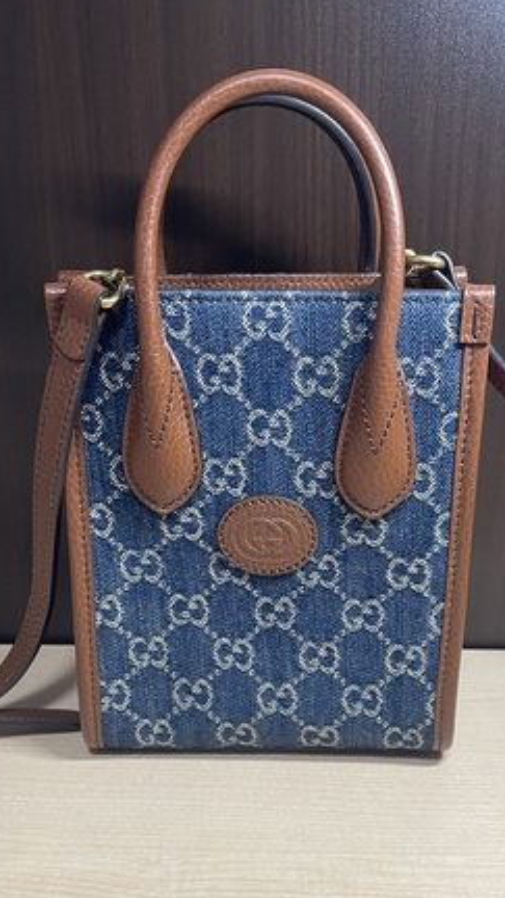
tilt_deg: -28.5
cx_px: 276
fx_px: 1000
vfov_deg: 47.1
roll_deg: +1.2
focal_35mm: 42
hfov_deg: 28.3
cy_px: 642
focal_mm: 4.2
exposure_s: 1/50
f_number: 1.6
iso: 80
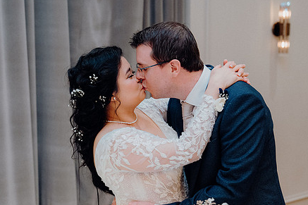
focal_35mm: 81
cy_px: 133
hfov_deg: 25.1
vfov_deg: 16.8
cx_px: 161
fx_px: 693
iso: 3200
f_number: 3.5
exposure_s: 1/160
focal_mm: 61
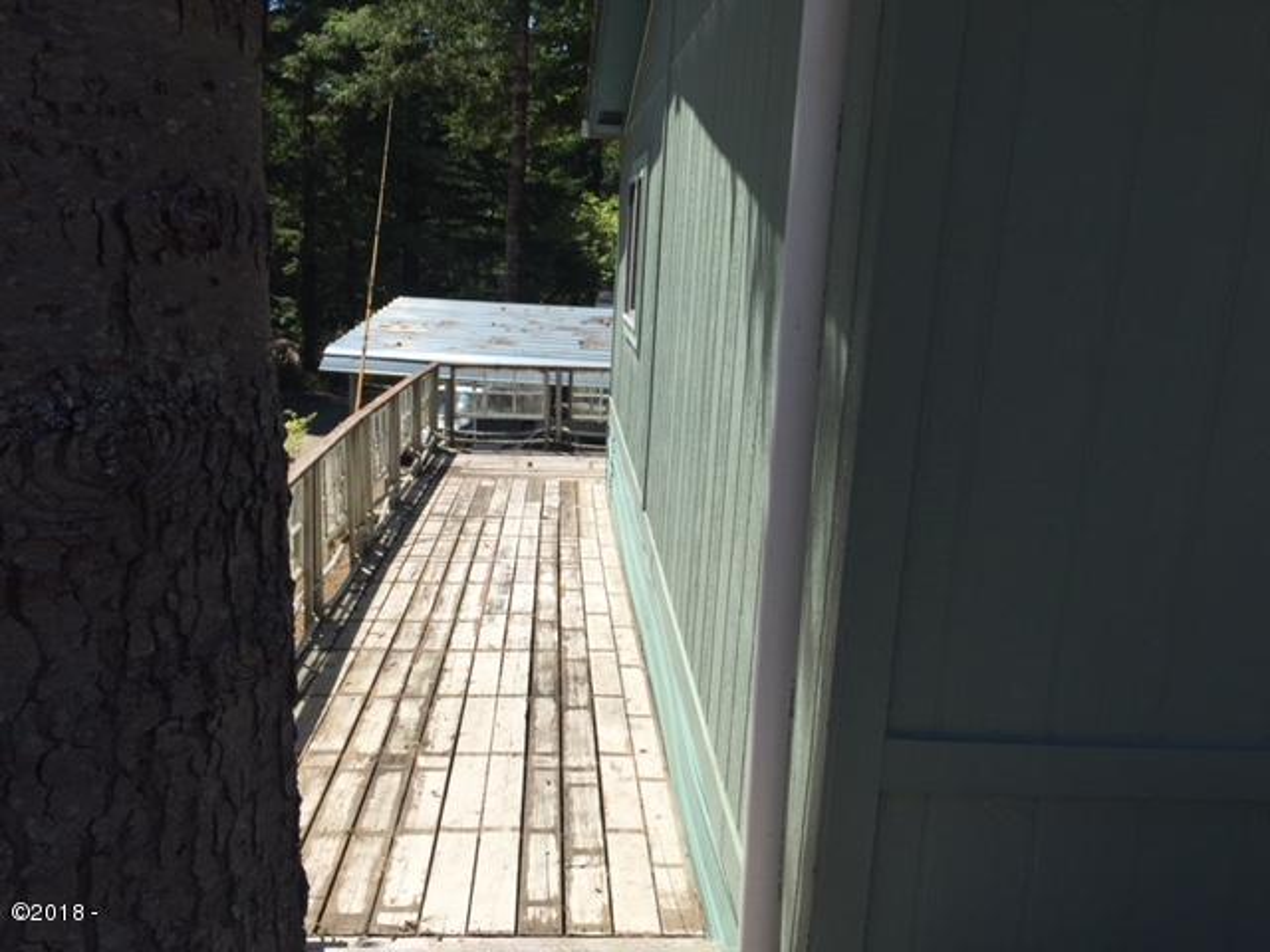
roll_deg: -3.2
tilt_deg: -11.8
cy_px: 476
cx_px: 635
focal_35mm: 29
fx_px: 1064
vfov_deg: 48.2
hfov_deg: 61.7
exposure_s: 1/1980
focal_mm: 4.15
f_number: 2.2
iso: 32
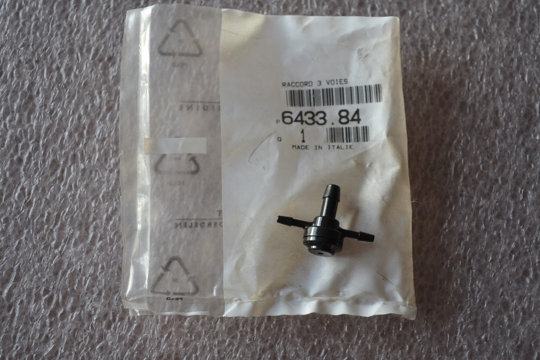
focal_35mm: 48
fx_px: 720
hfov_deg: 41.1
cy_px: 180
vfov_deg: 28.1
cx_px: 270
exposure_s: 1/60
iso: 900
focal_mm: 32
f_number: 4.8
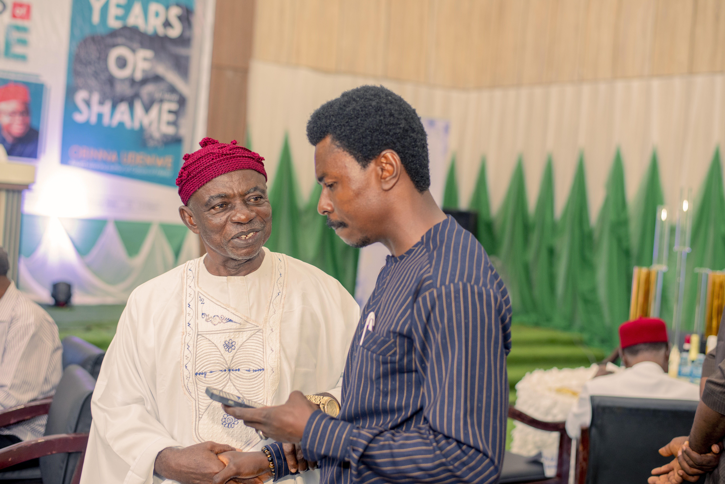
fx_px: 1007
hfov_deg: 39.6
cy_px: 242
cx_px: 362
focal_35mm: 50
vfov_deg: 27.0
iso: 640
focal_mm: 50
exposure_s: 1/100
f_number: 2.5
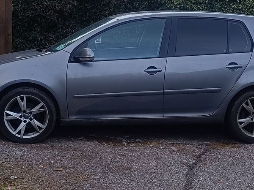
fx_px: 176
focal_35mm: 24
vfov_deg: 56.8
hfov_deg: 71.6
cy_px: 95
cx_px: 127
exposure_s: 1/310
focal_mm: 5.59
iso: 51
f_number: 1.88
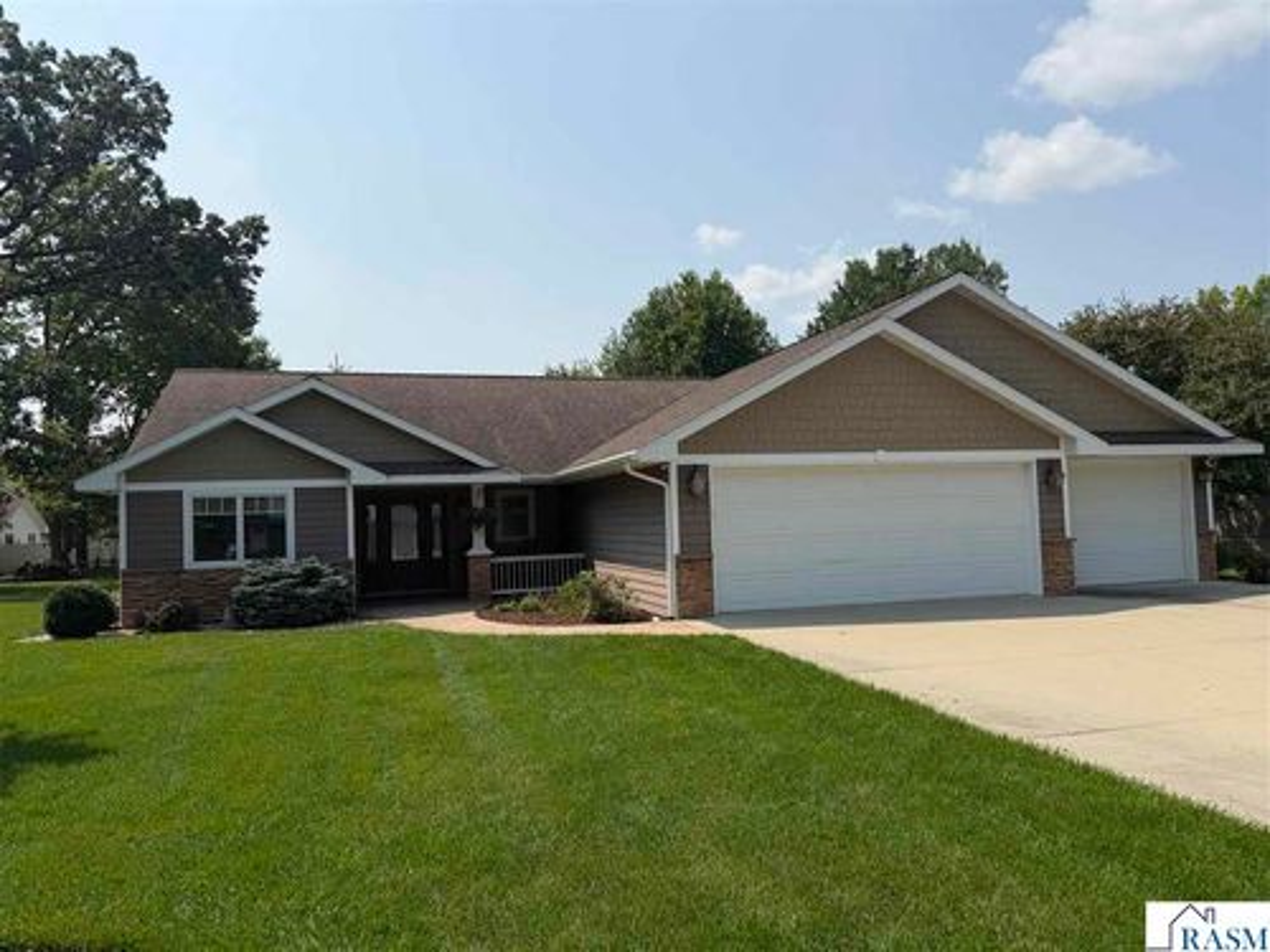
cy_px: 476
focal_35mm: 24
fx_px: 881
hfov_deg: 71.6
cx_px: 635
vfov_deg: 56.8
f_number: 1.78
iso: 80
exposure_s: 1/7353
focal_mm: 6.76
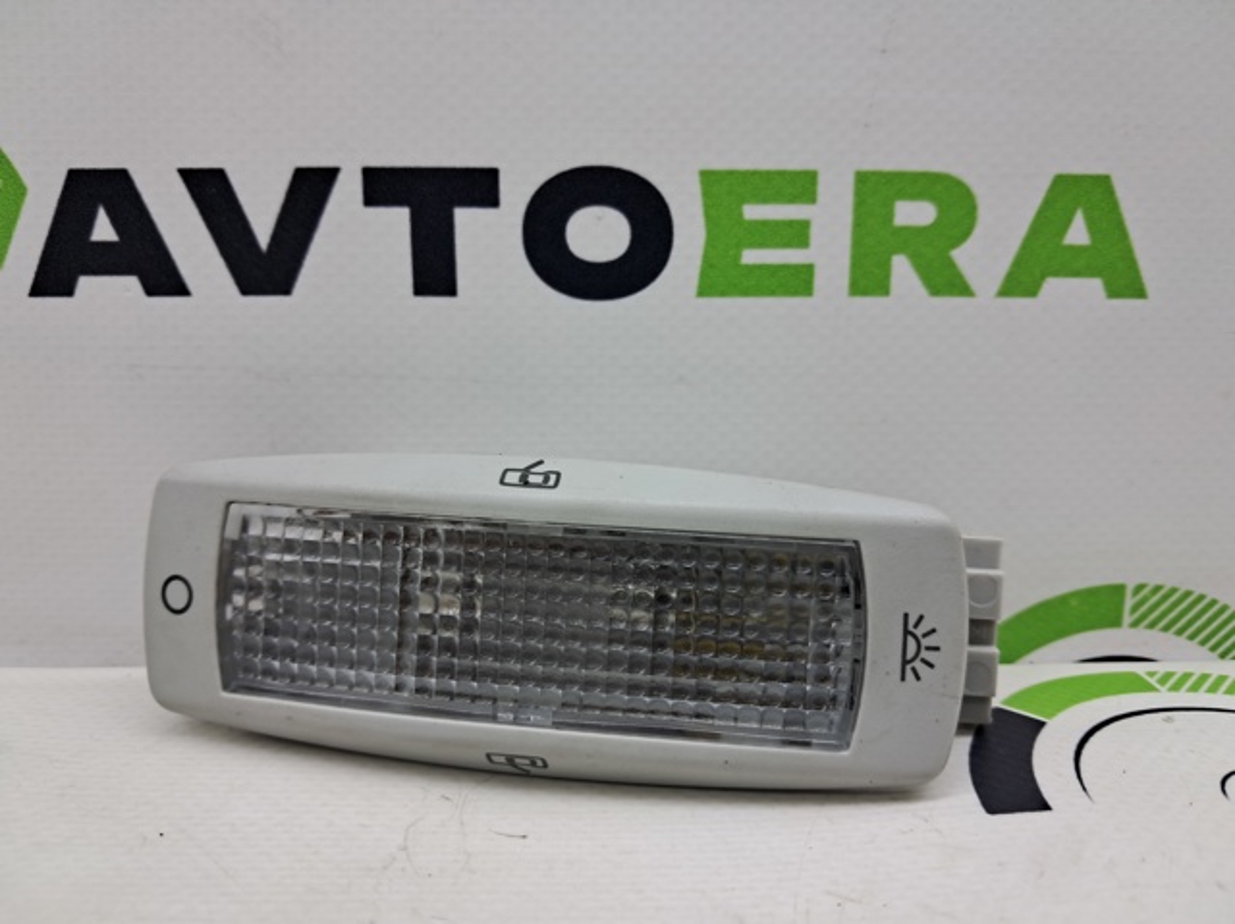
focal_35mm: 27
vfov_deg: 51.3
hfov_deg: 65.4
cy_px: 462
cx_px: 618
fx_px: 963
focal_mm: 4
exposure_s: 1/100
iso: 50
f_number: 1.8
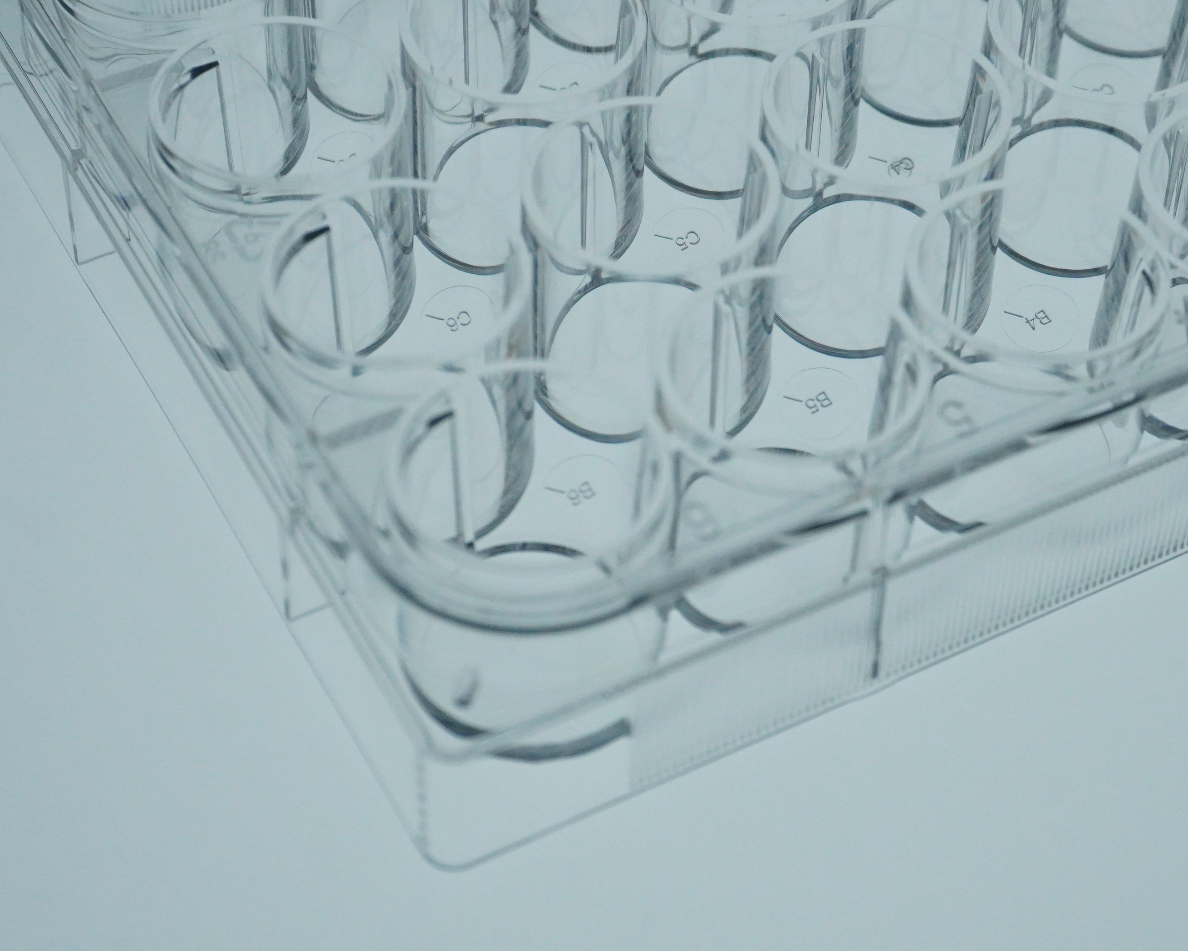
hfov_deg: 26.0
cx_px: 730
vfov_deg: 21.0
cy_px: 480
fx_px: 2567
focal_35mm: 73
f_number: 8
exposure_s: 1/1600
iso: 1600
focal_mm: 32
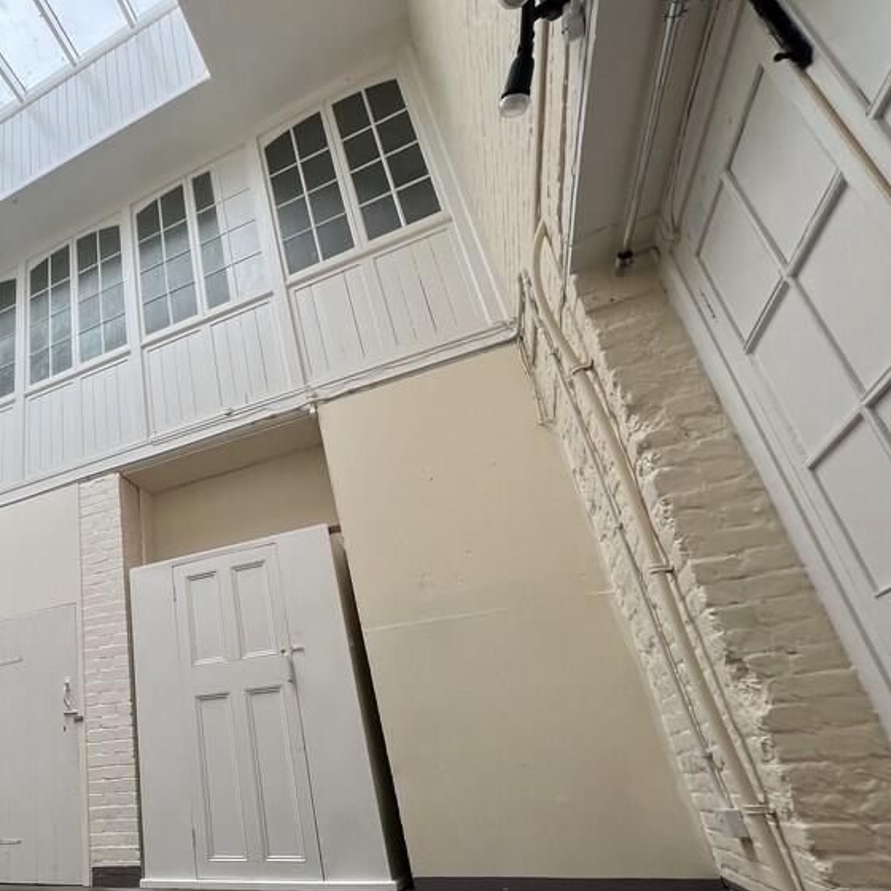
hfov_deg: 61.7
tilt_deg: +22.9
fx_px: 612
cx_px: 102
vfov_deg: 71.4
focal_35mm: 21
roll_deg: +2.3
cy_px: 531
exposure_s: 1/230
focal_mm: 1.57
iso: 32
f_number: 1.8
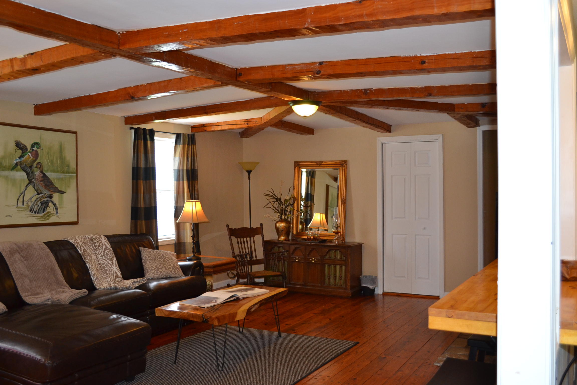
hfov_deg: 53.1
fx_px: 577
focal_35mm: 36
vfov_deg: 36.9
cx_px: 288
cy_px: 192
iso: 800
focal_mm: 24
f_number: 4
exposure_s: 1/60
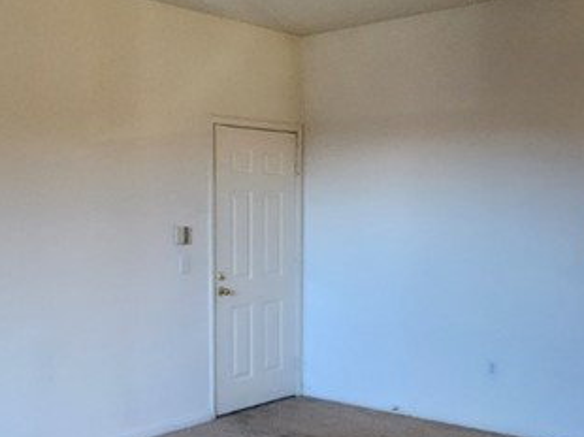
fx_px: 725
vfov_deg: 32.9
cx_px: 207
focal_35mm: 43
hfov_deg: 43.4
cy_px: 326
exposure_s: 1/60
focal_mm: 2.2
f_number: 2.2
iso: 250
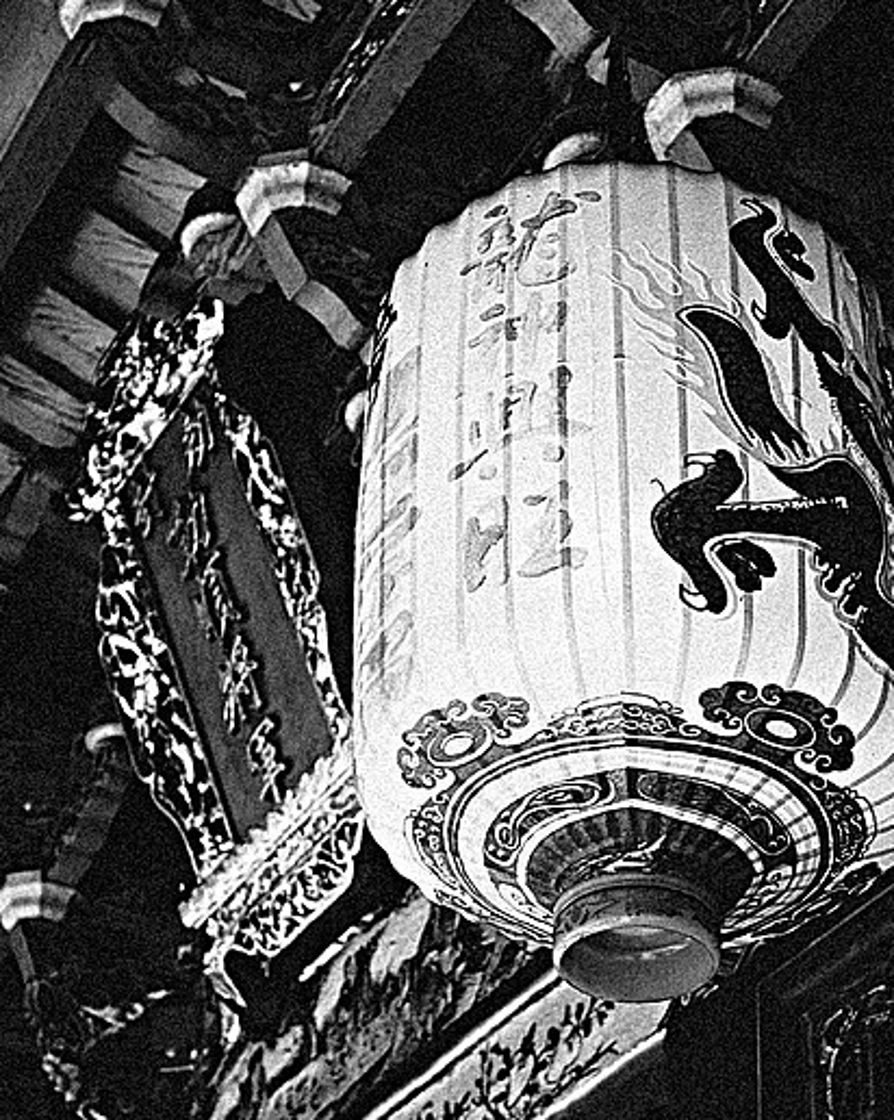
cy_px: 560
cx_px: 597
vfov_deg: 26.8
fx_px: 2351
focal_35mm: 71
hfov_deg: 21.4
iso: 160
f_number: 2.8
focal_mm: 18.3
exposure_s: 1/30
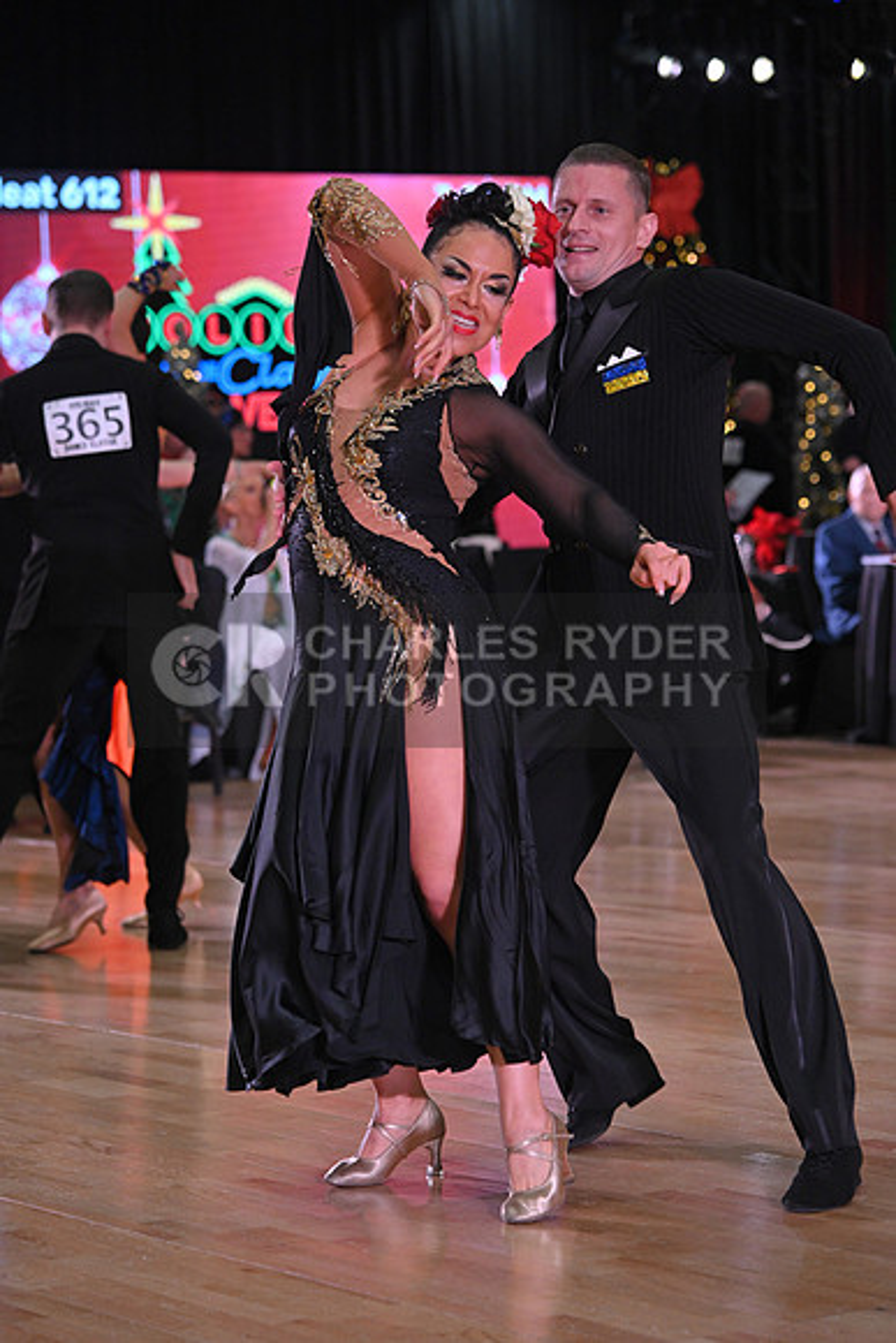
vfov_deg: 18.6
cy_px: 672
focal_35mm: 110
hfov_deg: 12.5
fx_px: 4104
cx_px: 448
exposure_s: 1/400
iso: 2000
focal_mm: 110
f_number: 5
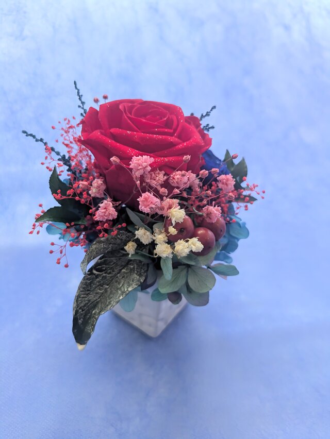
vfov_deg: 69.4
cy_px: 220
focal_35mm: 25
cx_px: 165
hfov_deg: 54.9
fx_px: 317
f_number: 1.89
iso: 346
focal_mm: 5.43
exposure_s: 1/30
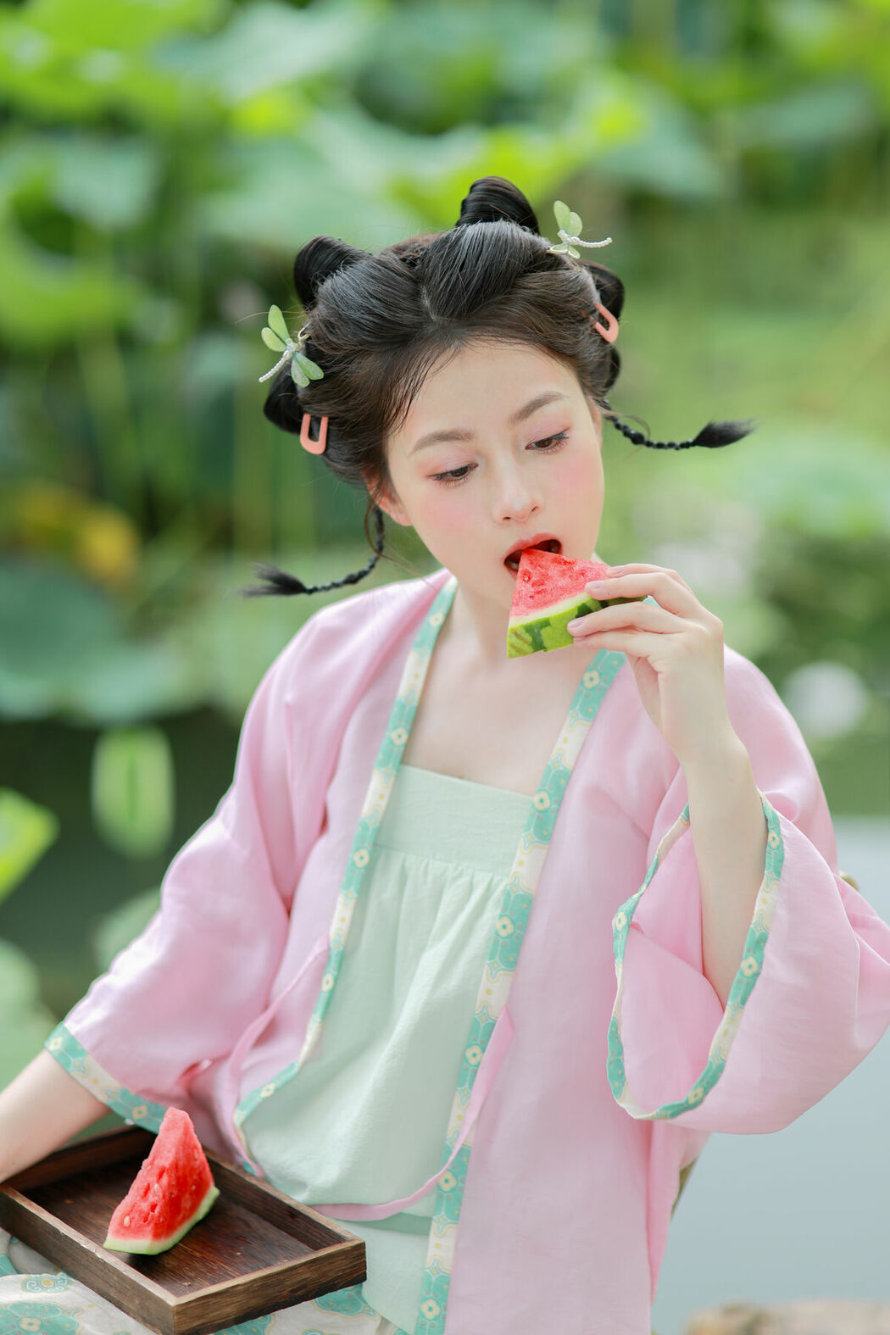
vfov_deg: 24.2
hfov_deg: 16.3
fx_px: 3115
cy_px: 668
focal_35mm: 84
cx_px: 445
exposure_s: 1/400
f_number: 1.8
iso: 100
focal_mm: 85
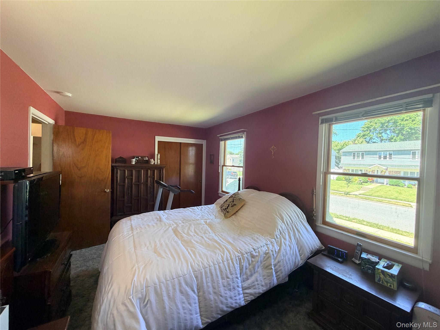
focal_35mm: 14
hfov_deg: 102.1
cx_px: 220
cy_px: 165
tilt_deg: -1.2
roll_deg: -0.8
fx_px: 178
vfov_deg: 85.7
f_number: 2.2
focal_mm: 2.22
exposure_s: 1/60
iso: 200
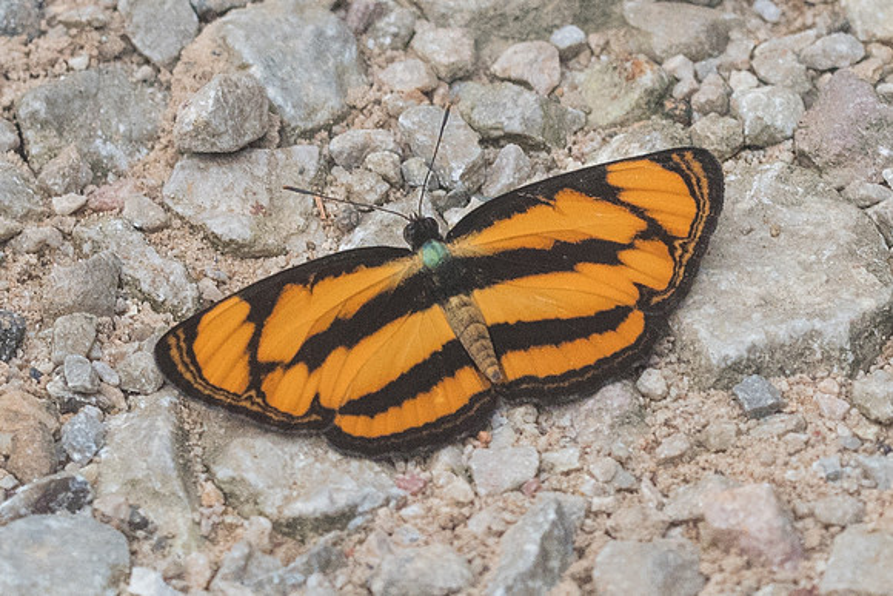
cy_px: 298
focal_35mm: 919
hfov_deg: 2.2
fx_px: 22790
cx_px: 534
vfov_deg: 1.5
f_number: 5.6
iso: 800
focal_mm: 150
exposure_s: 1/1250
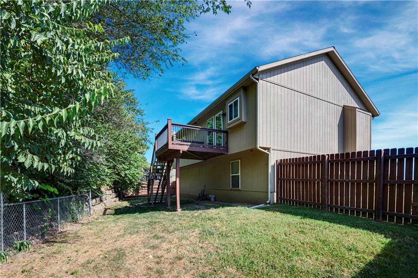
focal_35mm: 16
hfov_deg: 96.8
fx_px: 186
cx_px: 209
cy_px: 139
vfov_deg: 73.7
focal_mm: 16
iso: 200
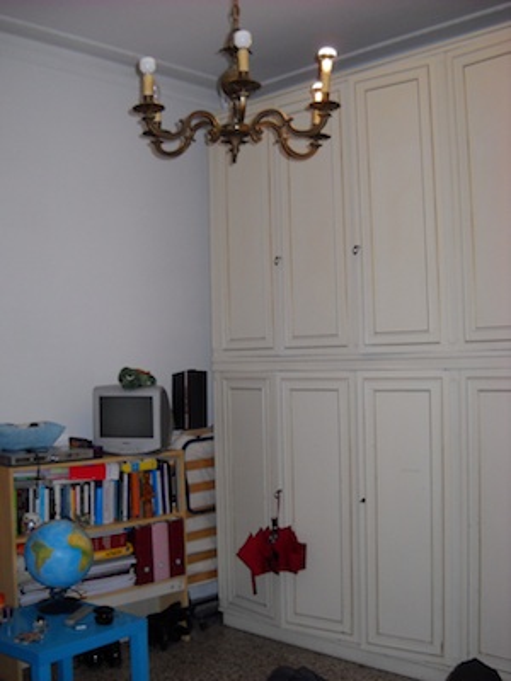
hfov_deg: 35.1
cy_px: 340
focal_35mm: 41
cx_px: 256
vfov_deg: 45.8
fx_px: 807
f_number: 3.1
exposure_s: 1/30
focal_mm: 6.72
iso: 200
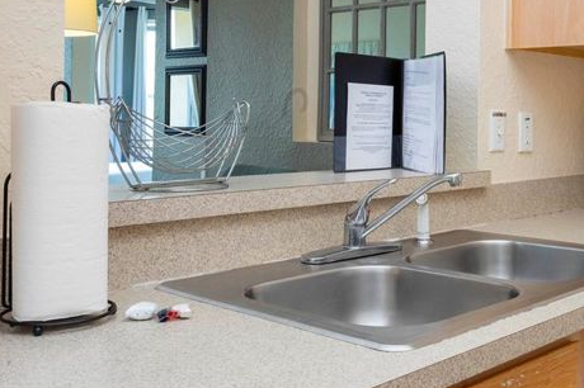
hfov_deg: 39.3
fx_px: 794
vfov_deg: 27.1
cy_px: 101
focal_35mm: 49
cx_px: 435
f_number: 14
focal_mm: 32
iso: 1000
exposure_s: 1/10
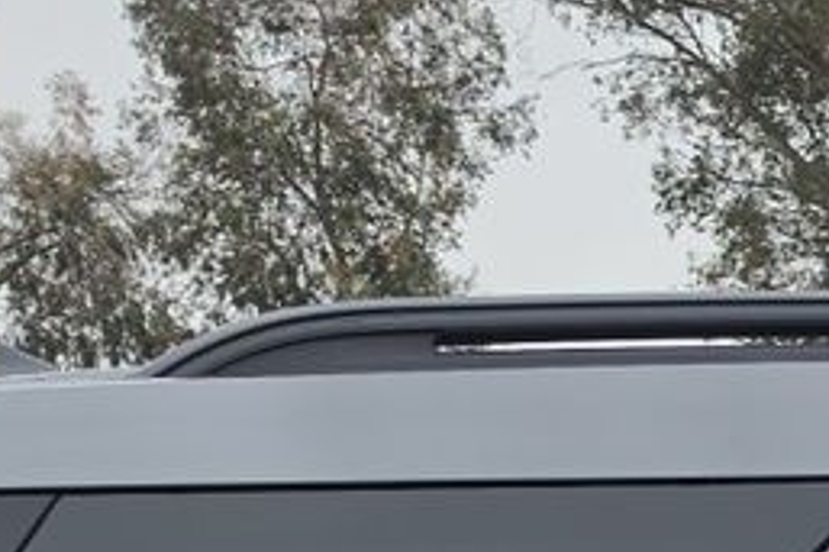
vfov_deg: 8.3
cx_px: 987
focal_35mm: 149
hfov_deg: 13.4
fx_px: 3429
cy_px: 1443
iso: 10
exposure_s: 1/119
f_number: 1.4
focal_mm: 6.5
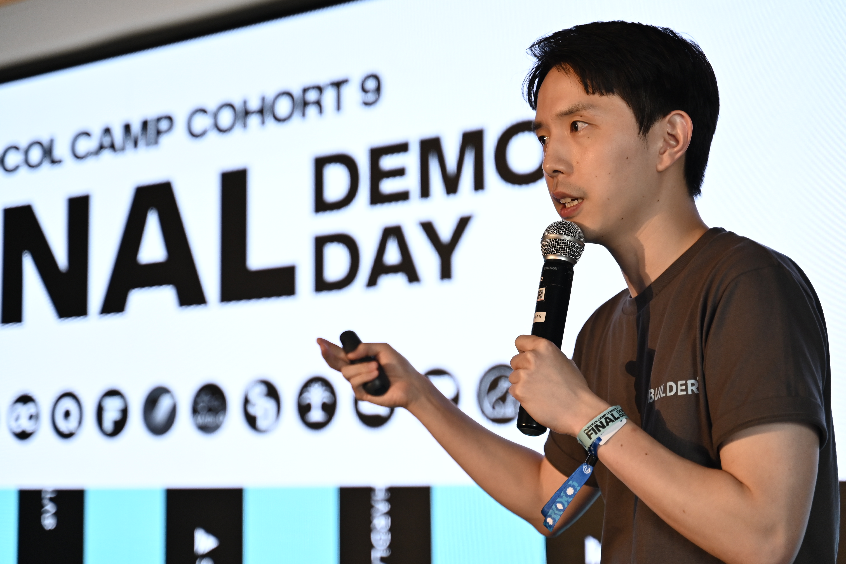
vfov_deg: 21.6
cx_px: 423
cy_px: 282
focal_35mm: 63
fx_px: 1480
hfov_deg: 31.9
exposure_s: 1/500
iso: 1600
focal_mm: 63
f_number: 2.8
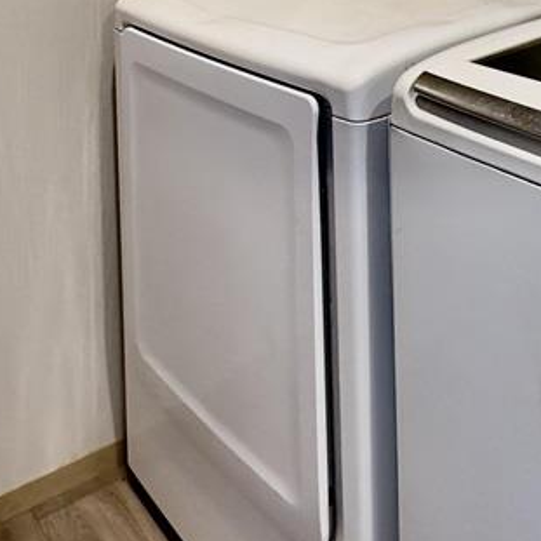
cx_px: 224
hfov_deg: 33.3
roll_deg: +1.6
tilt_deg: -1.3
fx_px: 902
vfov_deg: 27.5
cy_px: -176
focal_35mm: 51
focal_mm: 2.22
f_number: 2.2
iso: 160
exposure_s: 1/60
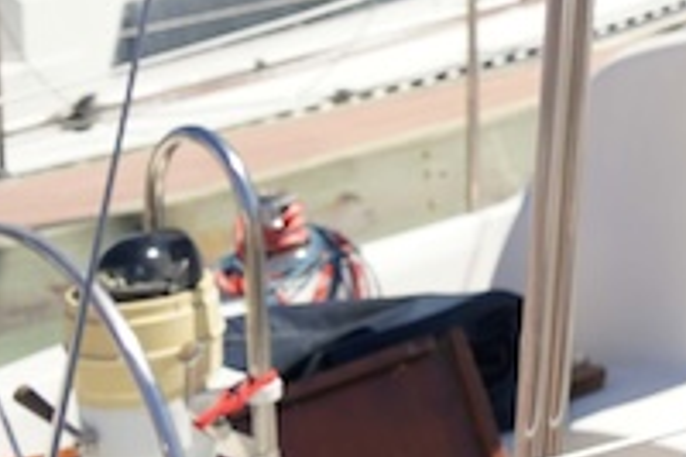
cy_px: -208
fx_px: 2437
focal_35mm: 128
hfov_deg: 14.4
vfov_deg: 10.4
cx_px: 1176
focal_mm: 32
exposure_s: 1/640
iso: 100
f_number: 4.5
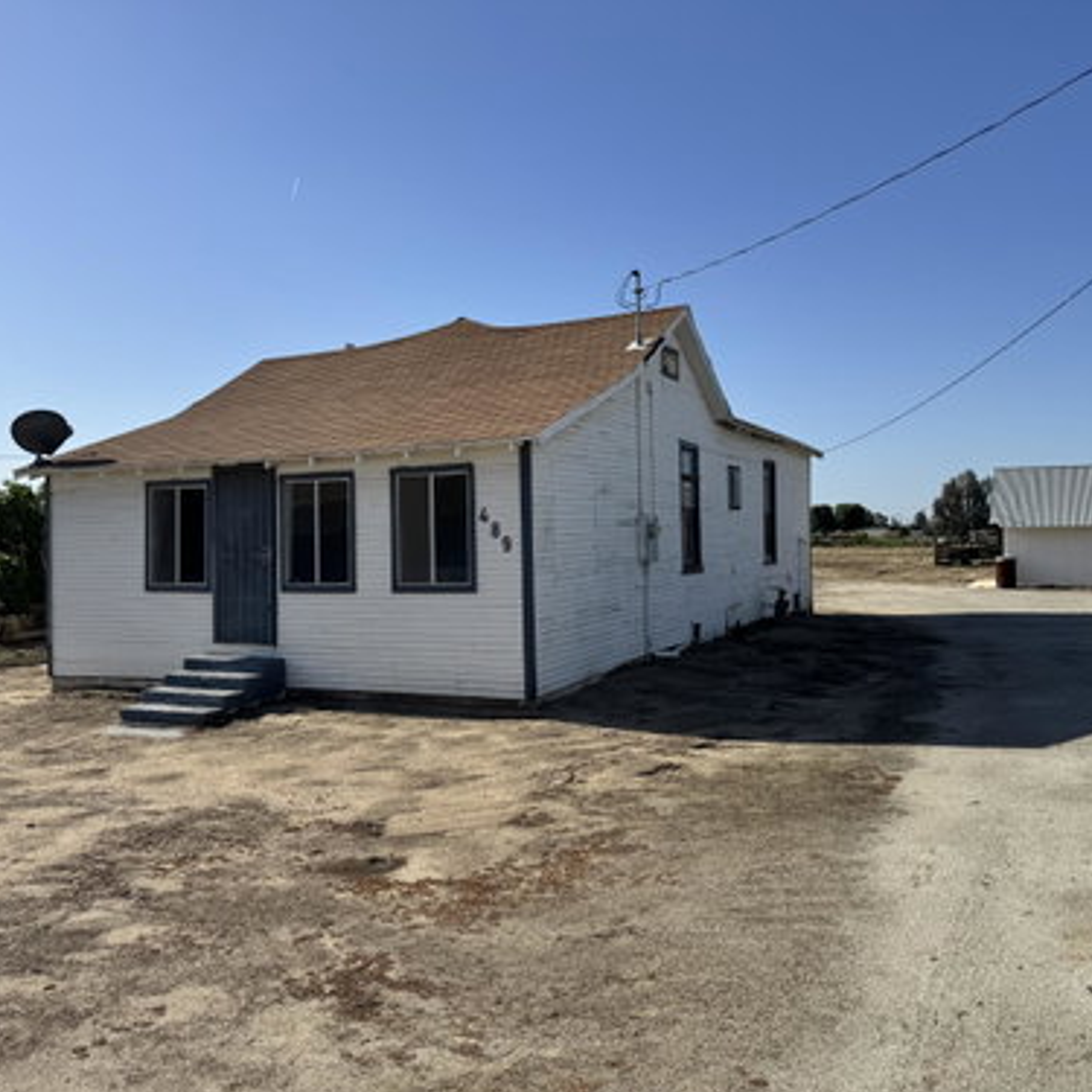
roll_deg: +2.5
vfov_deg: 55.6
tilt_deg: -0.2
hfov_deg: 55.5
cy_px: 550
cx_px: 495
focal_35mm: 29
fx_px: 1035
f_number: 1.78
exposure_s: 1/7092
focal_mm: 6.76
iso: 80
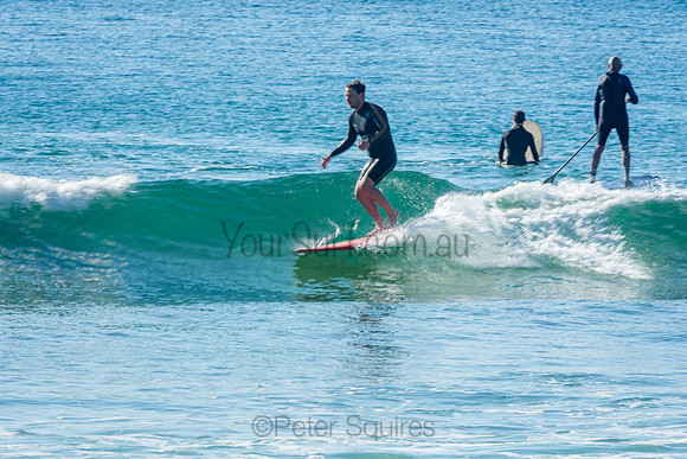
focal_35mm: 570
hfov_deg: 3.6
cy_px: 230
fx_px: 10880
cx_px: 344
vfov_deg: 2.4
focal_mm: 380
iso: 100
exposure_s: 1/50
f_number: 18
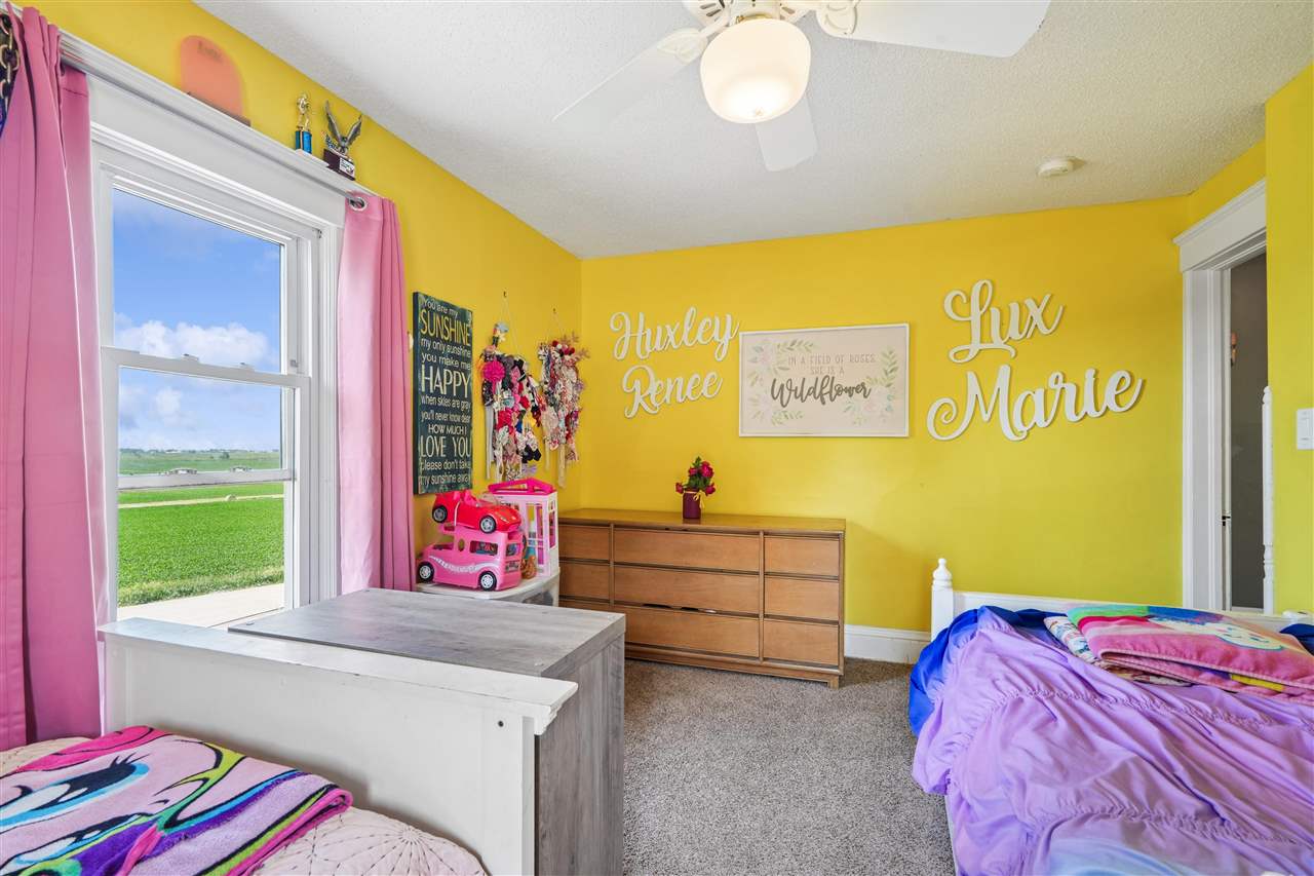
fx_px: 584
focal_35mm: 16
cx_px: 657
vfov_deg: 73.7
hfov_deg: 96.7
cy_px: 438
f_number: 10
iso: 400
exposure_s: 1/15
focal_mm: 16
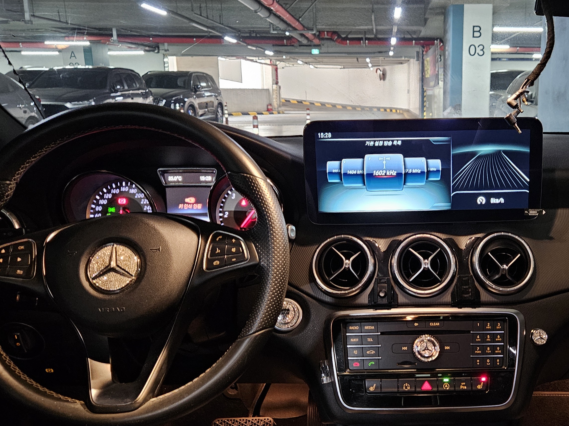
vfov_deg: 35.9
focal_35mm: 40
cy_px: 240
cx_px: 404
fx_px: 657
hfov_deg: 45.6
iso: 640
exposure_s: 1/24
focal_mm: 5.4
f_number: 1.8
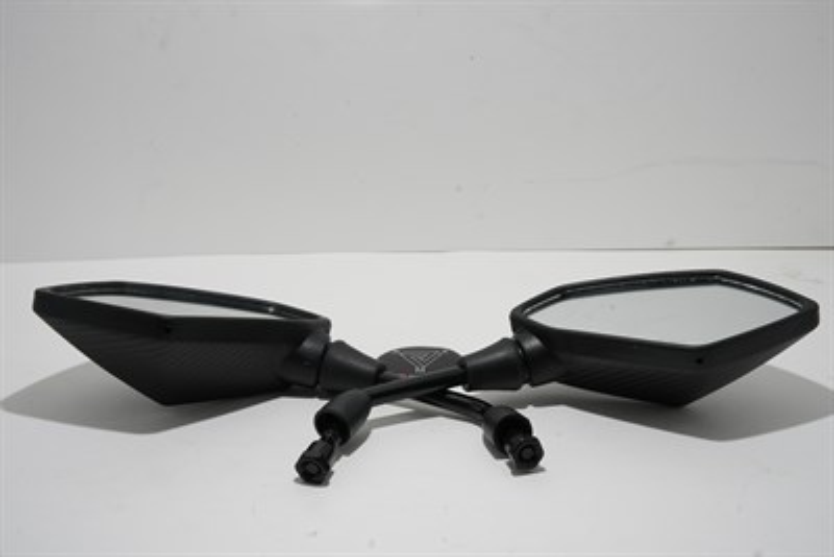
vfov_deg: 16.1
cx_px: 417
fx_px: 1970
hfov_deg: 23.9
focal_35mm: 85
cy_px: 278
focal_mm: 85
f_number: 16
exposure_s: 1/100
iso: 400
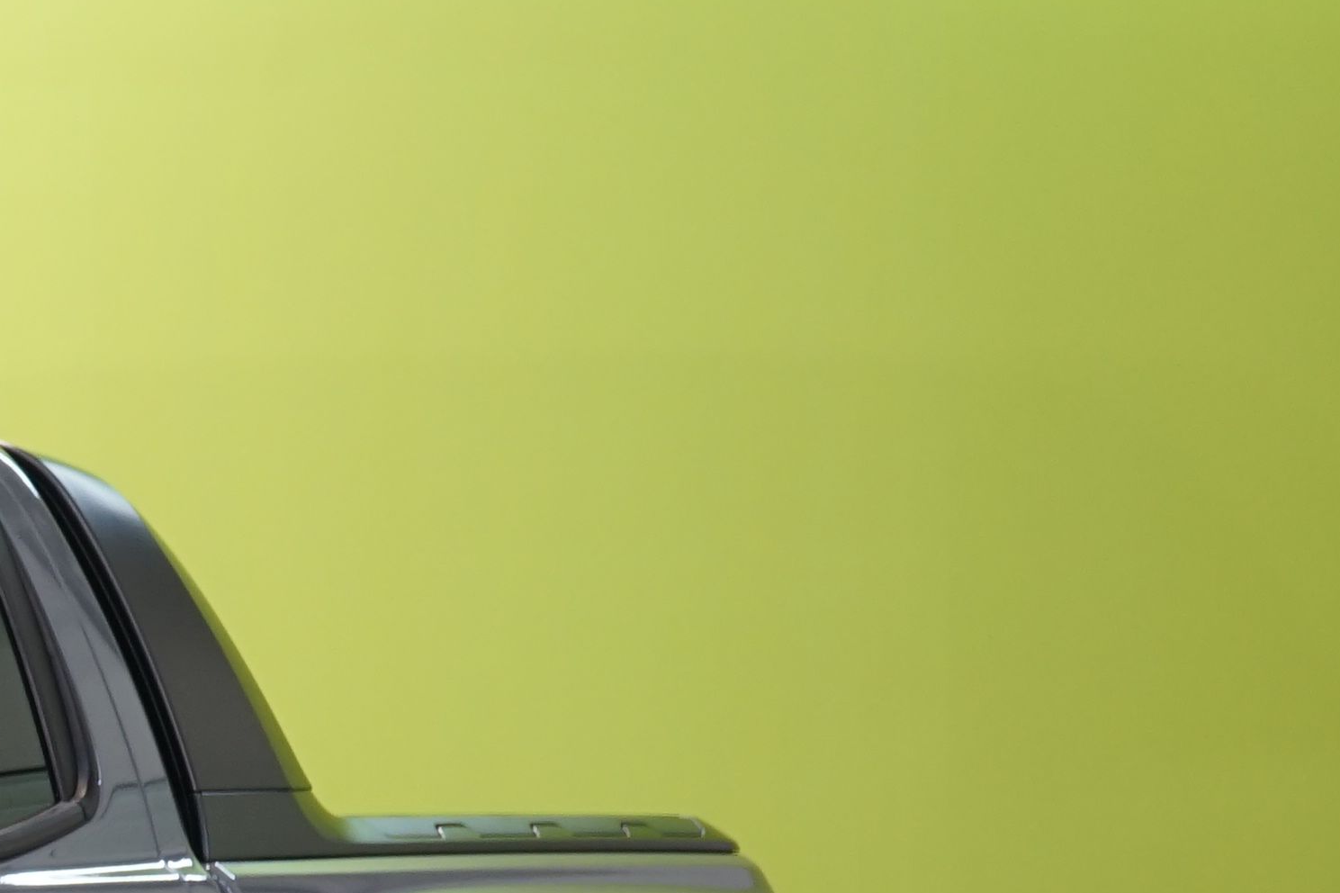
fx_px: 9749
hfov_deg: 7.6
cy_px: 1216
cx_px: -1289
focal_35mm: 262
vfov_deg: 5.2
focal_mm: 65
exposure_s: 1/30
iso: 500
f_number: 5.6
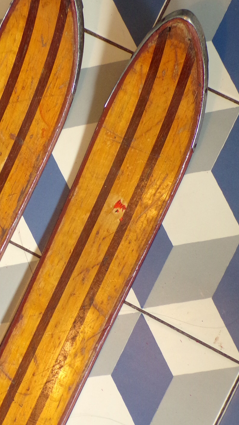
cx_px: 73
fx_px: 1116
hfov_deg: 12.2
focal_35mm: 99
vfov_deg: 21.5
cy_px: 161
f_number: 3.7
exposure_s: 1/17
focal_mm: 10.1
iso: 250
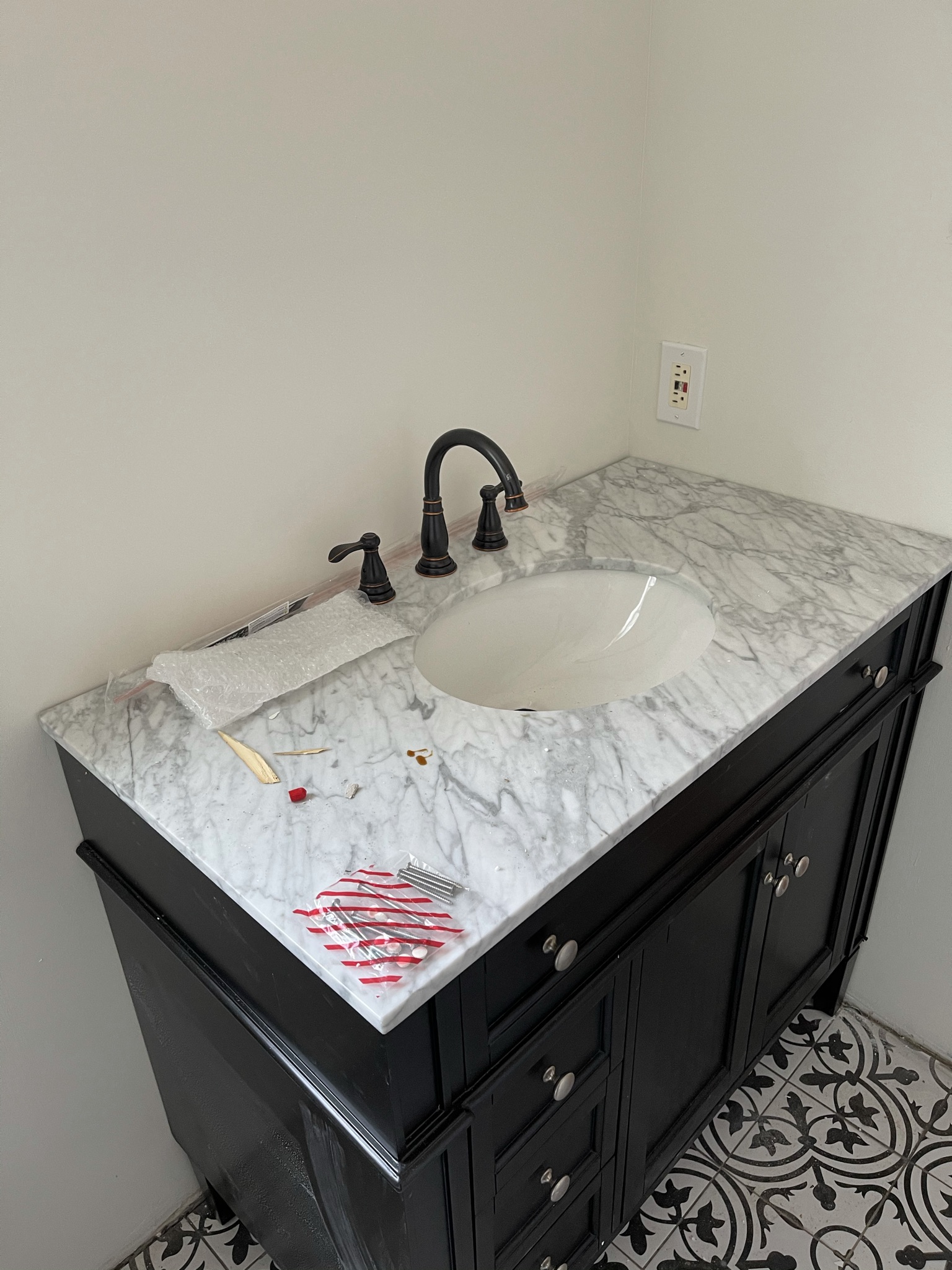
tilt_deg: -28.6
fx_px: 953
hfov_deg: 53.1
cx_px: 476
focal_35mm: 26
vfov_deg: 67.3
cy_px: 635
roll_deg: +2.6
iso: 125
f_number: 1.6
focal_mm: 5.1
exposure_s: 1/67
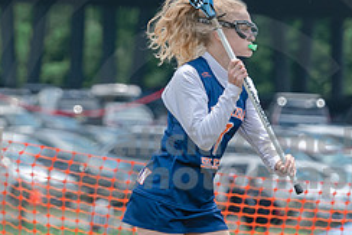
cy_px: 149
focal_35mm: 777
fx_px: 7602
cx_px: 160
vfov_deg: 1.8
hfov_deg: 2.7
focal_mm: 200
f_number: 4.5
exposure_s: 1/1250
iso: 250
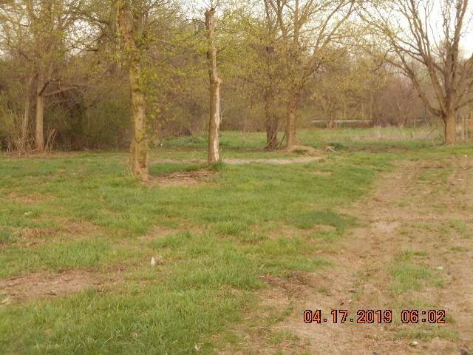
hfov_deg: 22.8
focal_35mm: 86
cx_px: 236
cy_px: 178
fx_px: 1175
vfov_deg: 17.2
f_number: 6.3
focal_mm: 15.4
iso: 180
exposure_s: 1/60
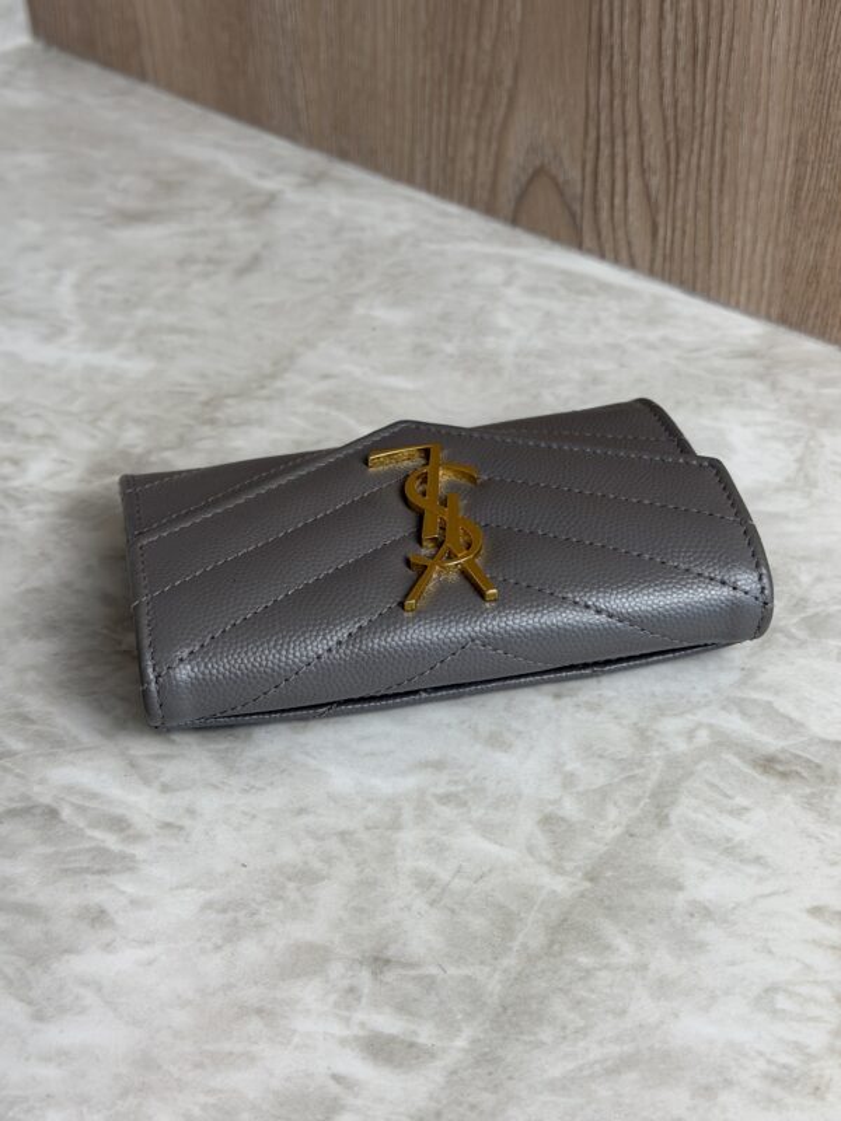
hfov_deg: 30.3
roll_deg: +1.9
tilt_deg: -37.4
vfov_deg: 39.7
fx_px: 1555
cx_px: 420
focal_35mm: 48
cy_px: 560
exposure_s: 1/120
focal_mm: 6.76
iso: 50
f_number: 1.78
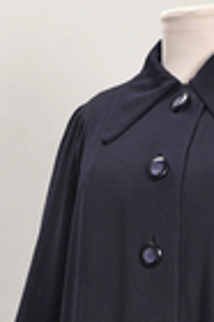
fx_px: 1189
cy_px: 436
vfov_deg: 14.7
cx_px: 188
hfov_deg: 10.2
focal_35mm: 133
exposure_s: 1/25
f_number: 7.1
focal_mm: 32
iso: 320
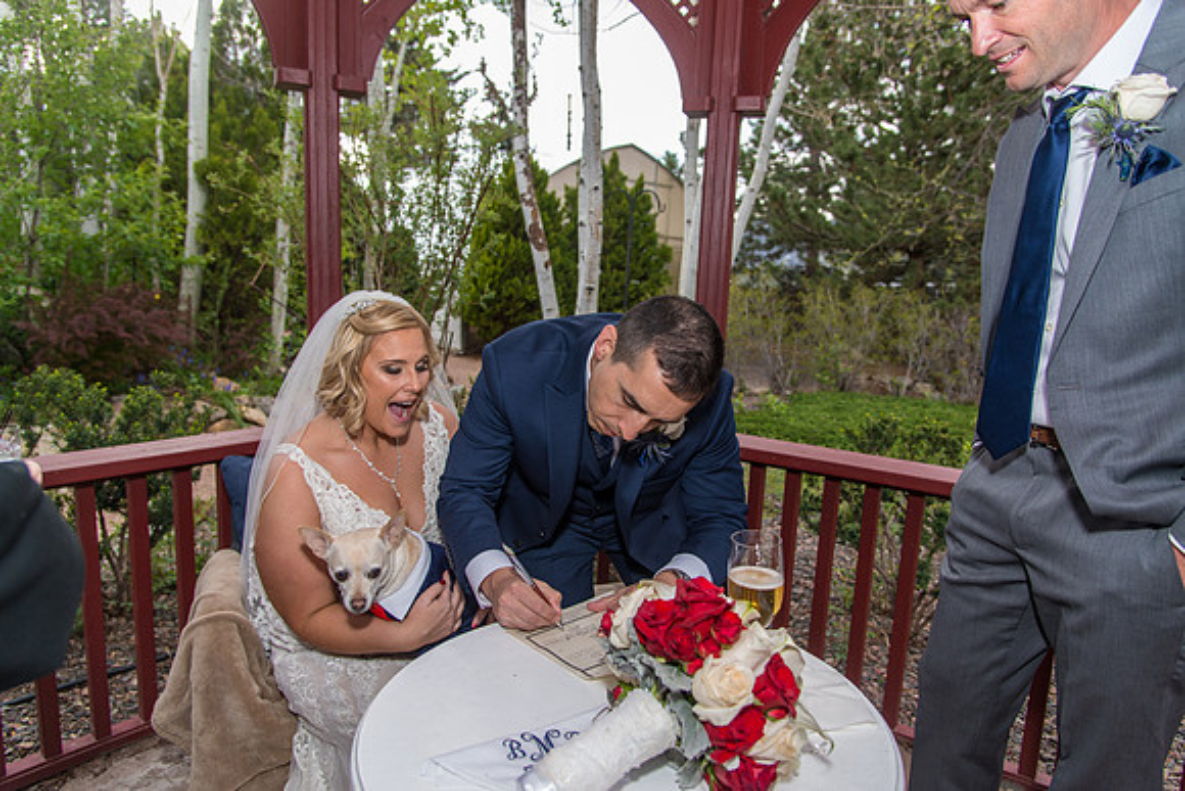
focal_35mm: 24
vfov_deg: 53.2
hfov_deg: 73.7
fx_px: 790
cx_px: 592
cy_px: 396
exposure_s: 1/200
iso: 400
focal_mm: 24
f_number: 4.5
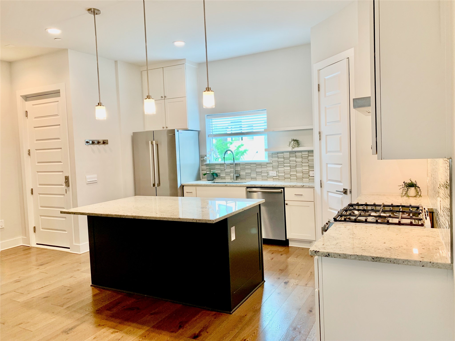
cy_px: 170
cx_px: 228
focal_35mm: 26
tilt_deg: -3.1
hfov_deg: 67.3
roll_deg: +2.2
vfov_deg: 53.1
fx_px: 342
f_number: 1.8
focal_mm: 4.25
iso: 100
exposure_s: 1/60
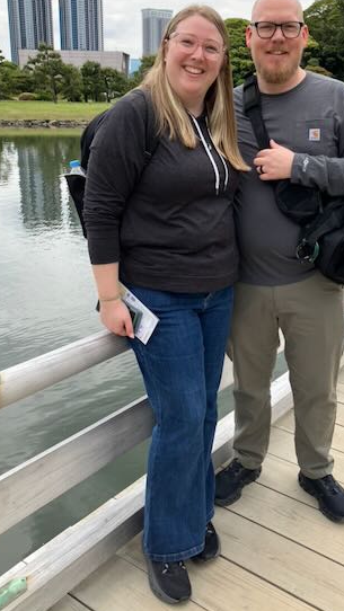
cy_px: 264
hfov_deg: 32.6
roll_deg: -1.9
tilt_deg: -14.0
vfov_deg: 55.1
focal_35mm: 36
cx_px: 224
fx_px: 584
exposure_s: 1/783
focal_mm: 3.99
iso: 32
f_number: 1.8
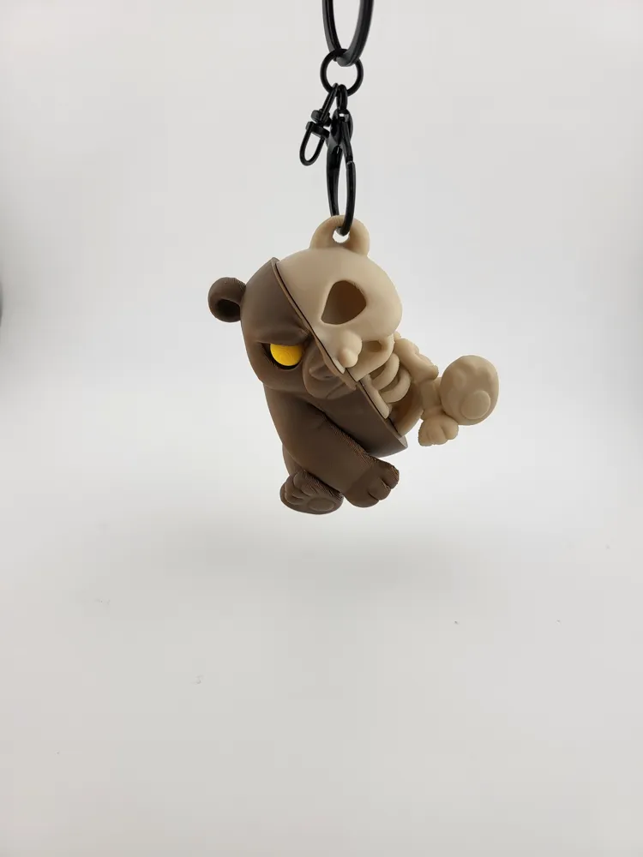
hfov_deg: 56.8
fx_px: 594
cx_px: 322
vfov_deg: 71.6
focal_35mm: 24
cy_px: 428
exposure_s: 1/280
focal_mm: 5
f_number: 1.8
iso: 64
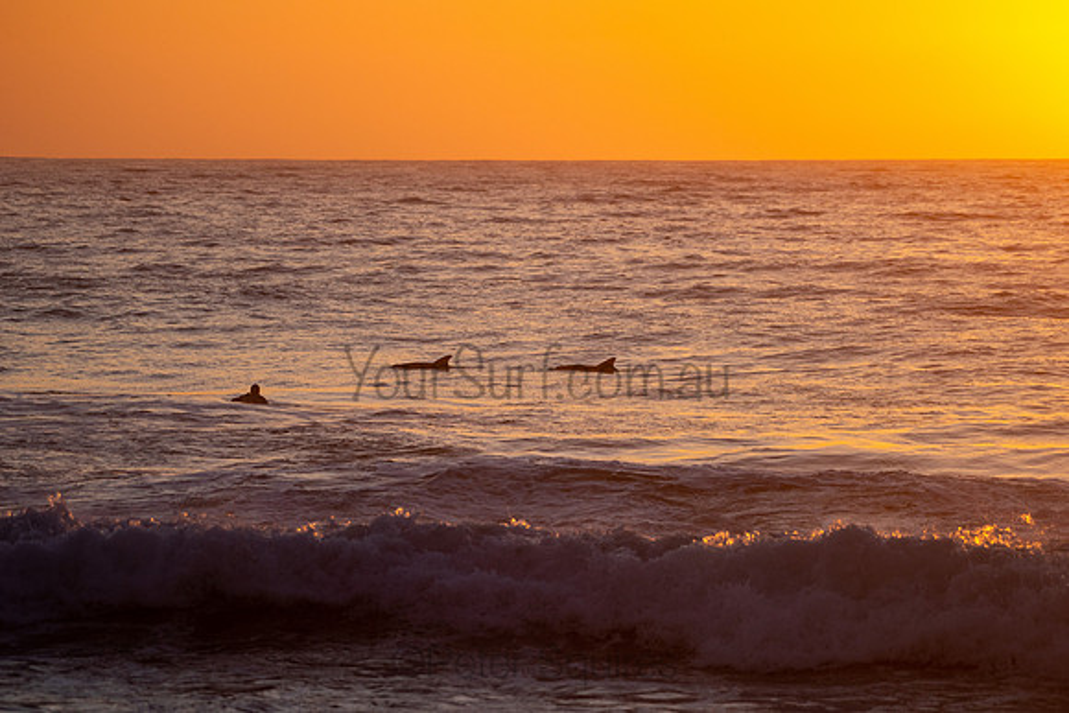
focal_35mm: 244
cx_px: 534
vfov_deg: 5.6
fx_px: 7233
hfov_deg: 8.5
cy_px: 356
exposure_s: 1/2000
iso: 320
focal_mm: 240
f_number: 5.6
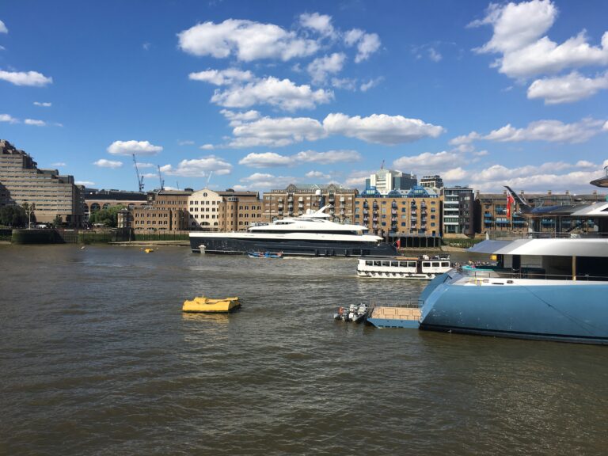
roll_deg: -0.6
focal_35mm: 29
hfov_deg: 61.7
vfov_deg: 48.2
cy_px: 228
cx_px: 304
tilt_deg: +0.1
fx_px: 509
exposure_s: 1/2137
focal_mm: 4.15
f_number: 2.2
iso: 25
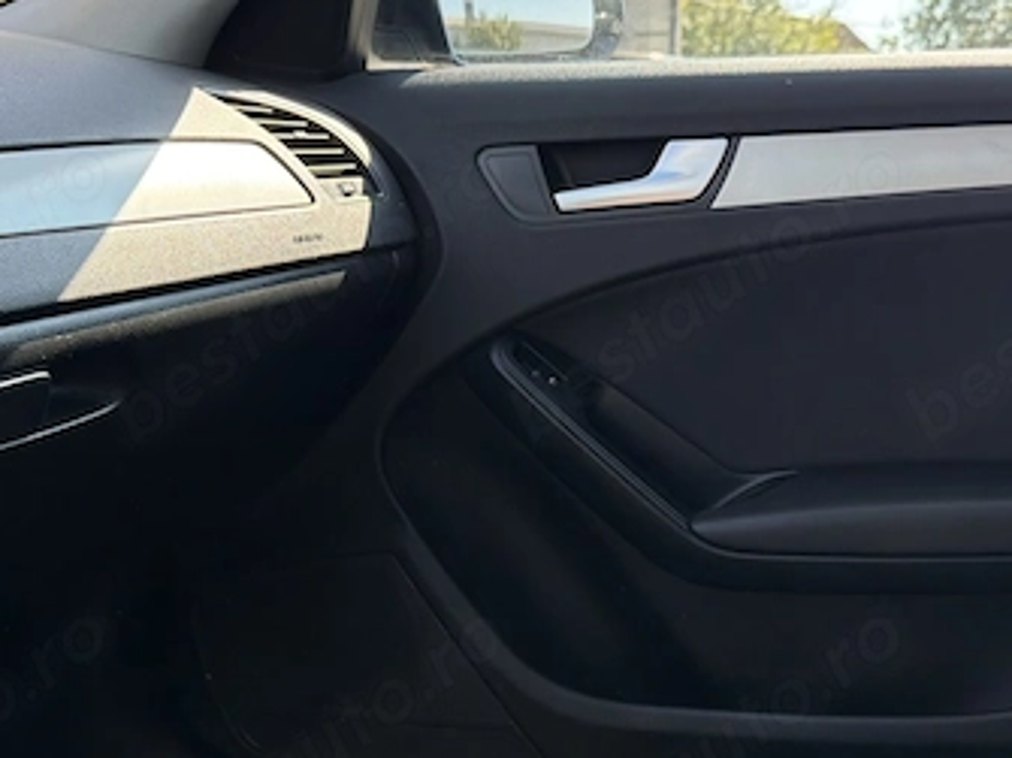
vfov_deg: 33.5
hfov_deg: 43.8
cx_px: 541
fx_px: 1257
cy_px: 332
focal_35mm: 43
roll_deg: +0.6
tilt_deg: -11.4
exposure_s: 1/347
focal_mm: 6.76
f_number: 1.78
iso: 80
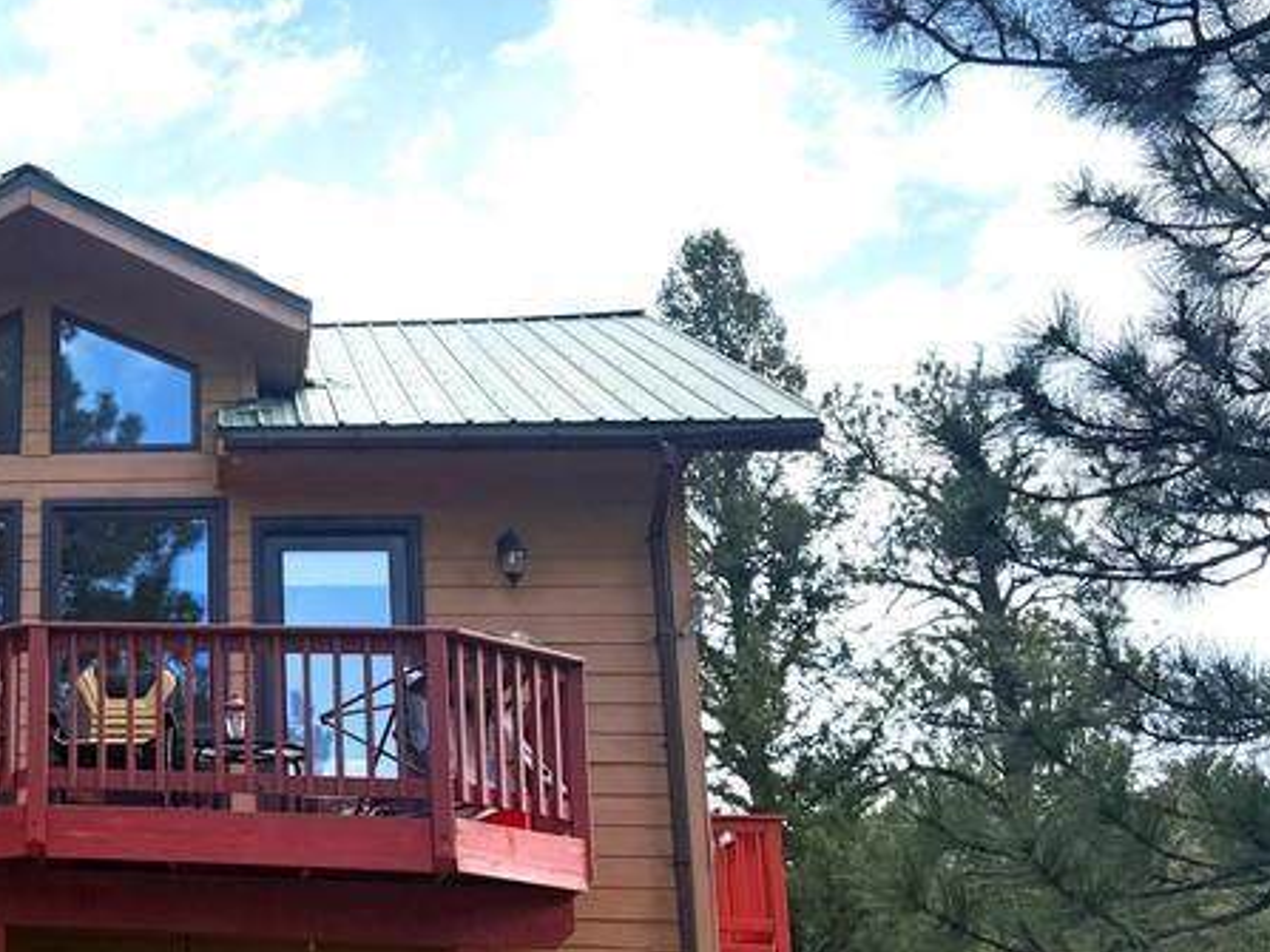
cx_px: -151
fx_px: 2017
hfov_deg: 30.9
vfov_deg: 26.5
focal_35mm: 55
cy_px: 455
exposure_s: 1/3759
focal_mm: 6.76
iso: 80
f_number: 1.78
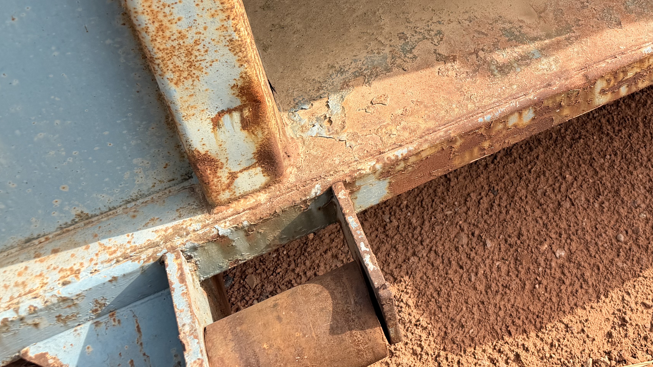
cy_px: -13
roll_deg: -1.0
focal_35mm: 44
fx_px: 762
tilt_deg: -37.6
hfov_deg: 43.9
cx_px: 534
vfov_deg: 25.5
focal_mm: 6.76
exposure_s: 1/1032
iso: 80
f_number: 1.78
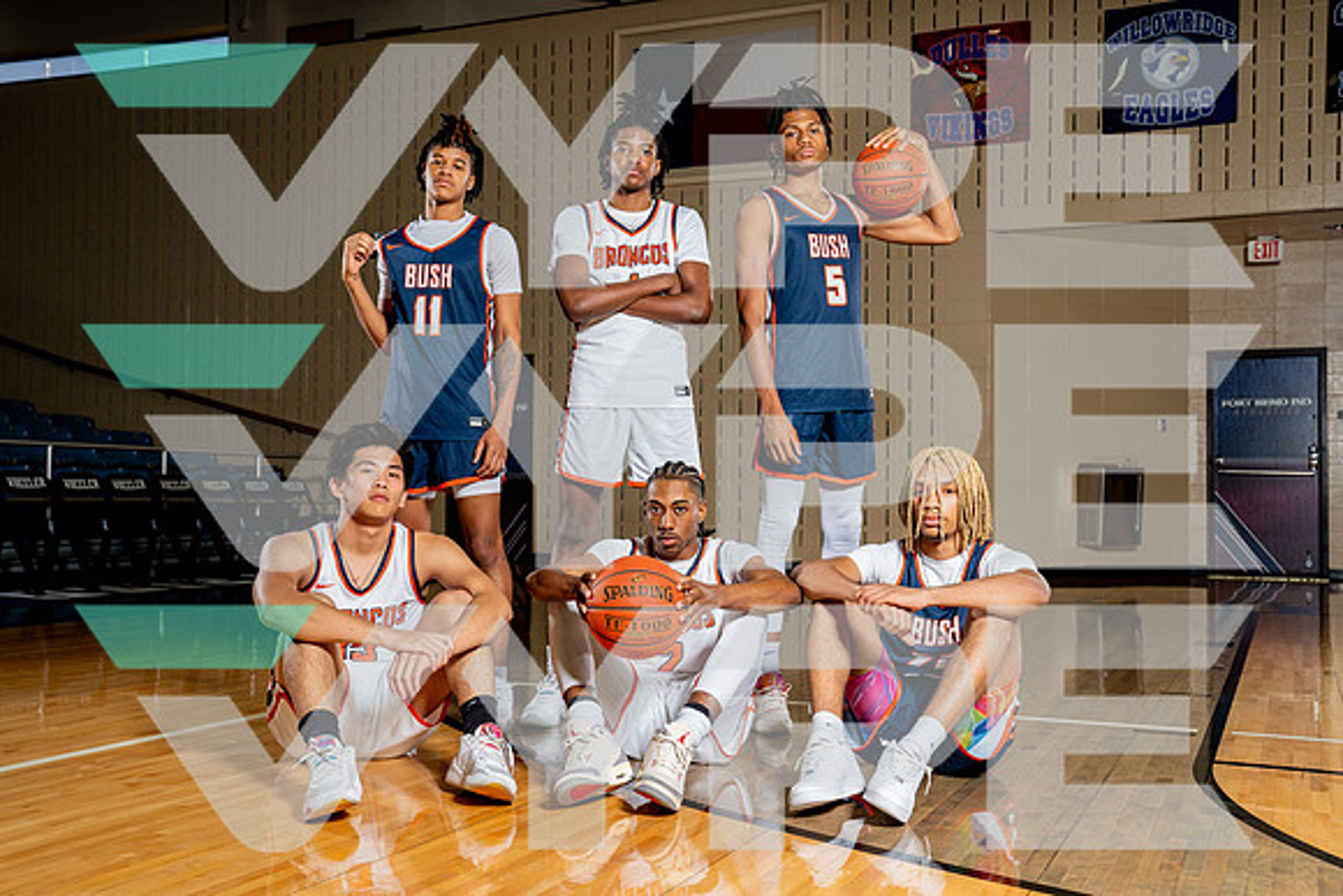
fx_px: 1418
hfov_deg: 50.7
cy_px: 448
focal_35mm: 38
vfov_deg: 35.1
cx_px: 672
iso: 400
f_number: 6.3
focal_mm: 38
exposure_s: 1/250
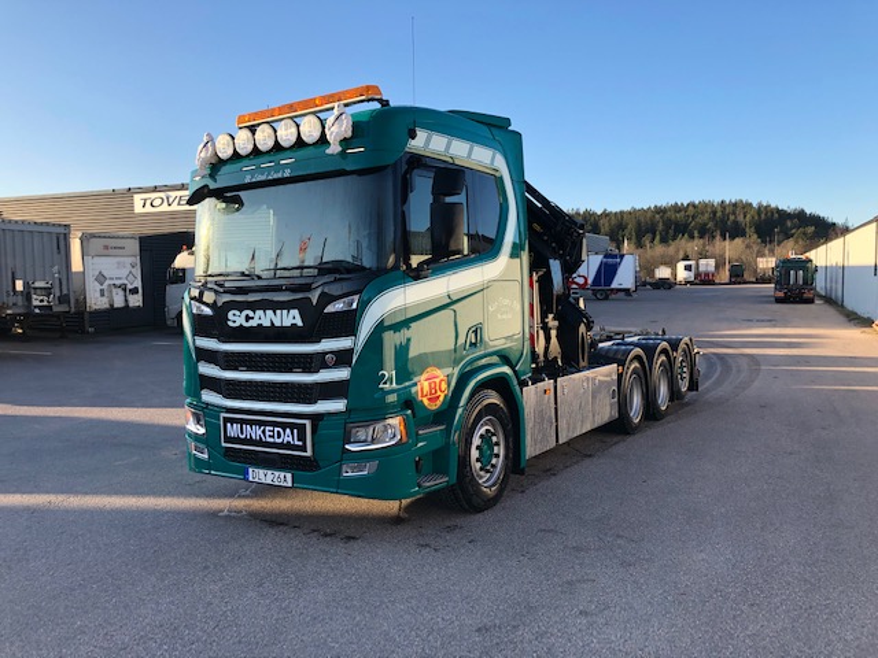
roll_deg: +0.4
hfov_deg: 63.4
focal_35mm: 28
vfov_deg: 49.7
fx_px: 710
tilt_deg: -4.3
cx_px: 439
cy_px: 329
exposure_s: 1/592
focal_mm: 3.99
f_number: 1.8
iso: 20
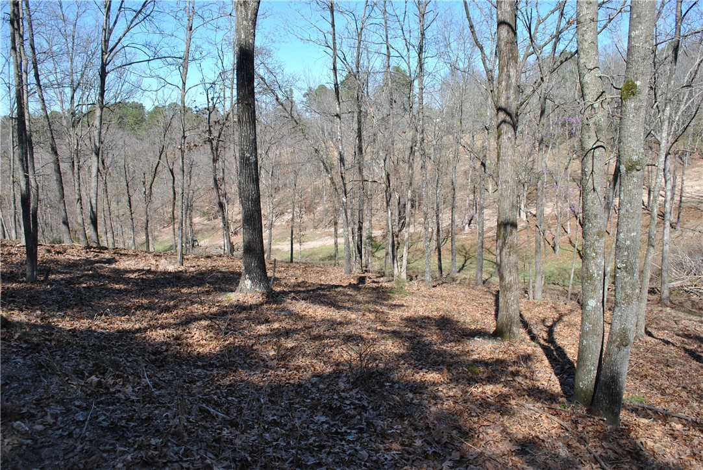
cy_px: 235
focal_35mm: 27
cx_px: 352
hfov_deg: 67.3
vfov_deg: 48.0
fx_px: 528
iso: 100
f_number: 7.1
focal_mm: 18
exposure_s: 1/200
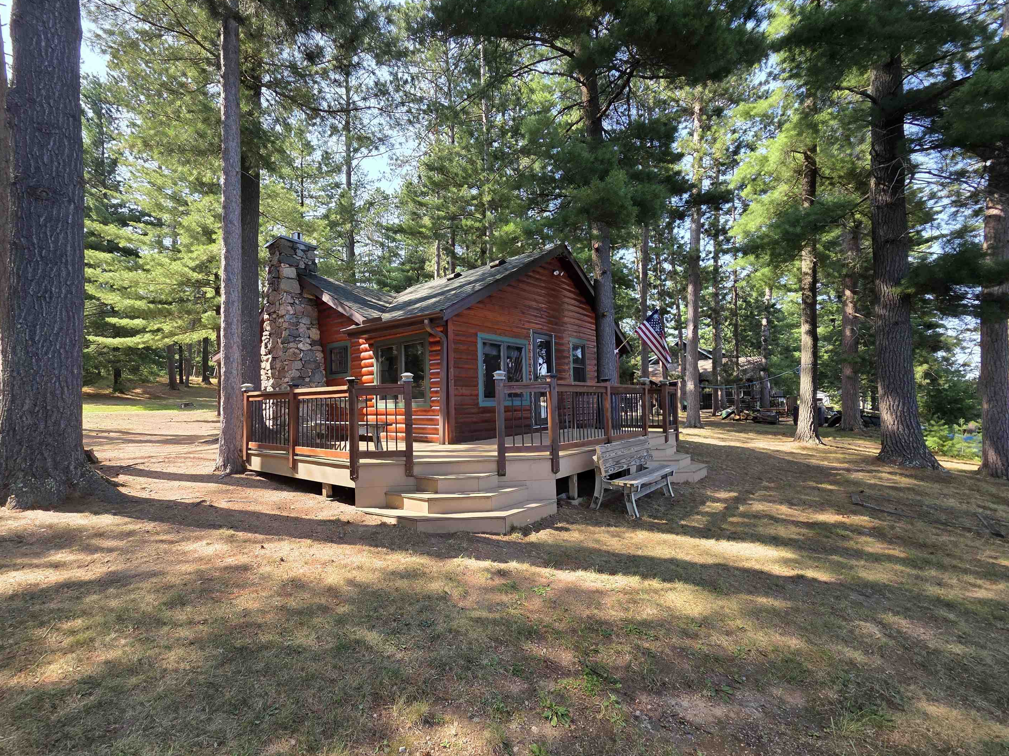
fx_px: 408
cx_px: 474
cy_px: 386
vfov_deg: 85.7
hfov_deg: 101.9
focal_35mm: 14
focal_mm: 2.2
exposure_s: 1/322
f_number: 2.2
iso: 50
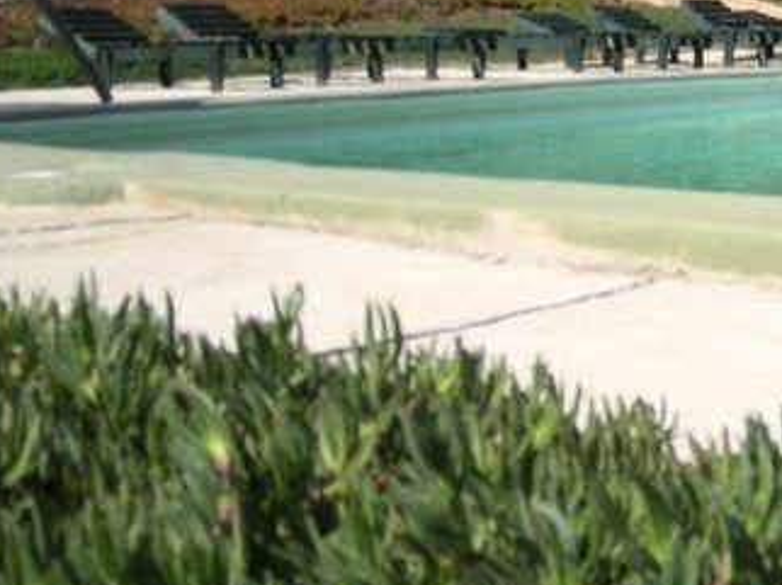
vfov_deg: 16.5
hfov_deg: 21.5
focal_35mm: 87
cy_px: -49
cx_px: 828
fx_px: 1964
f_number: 5.7
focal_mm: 5.7
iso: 50
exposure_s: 1/206
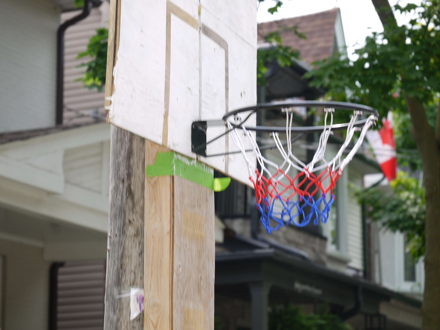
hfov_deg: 16.7
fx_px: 1500
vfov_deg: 12.6
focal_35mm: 118
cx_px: 220
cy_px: 165
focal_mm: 59
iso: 100
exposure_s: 1/400
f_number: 3.5
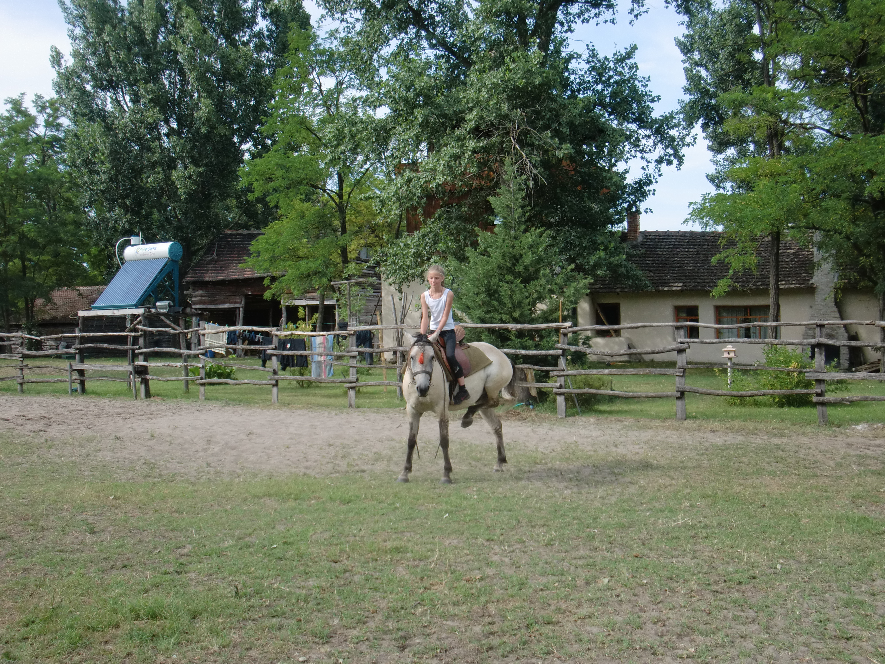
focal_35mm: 38
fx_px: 972
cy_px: 332
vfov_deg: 37.7
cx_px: 442
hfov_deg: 49.0
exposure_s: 1/320
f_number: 3.9
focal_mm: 6.66
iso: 64
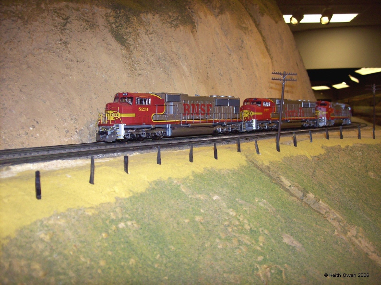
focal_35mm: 36
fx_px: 396
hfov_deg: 51.4
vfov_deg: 39.6
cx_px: 190
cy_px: 142
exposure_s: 1/64
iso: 80
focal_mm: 6
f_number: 2.7
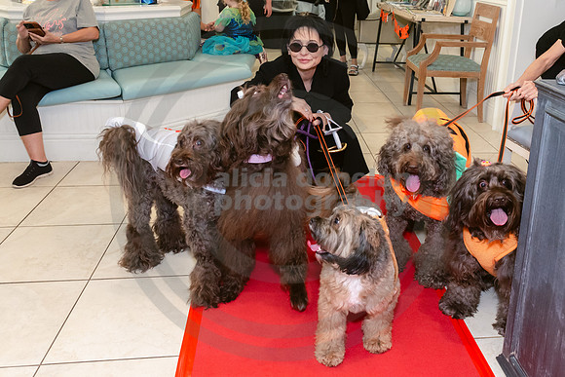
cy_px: 117
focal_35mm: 33
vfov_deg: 39.3
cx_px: 343
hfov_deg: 56.6
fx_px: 519
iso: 2500
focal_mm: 24
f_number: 9
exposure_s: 1/60
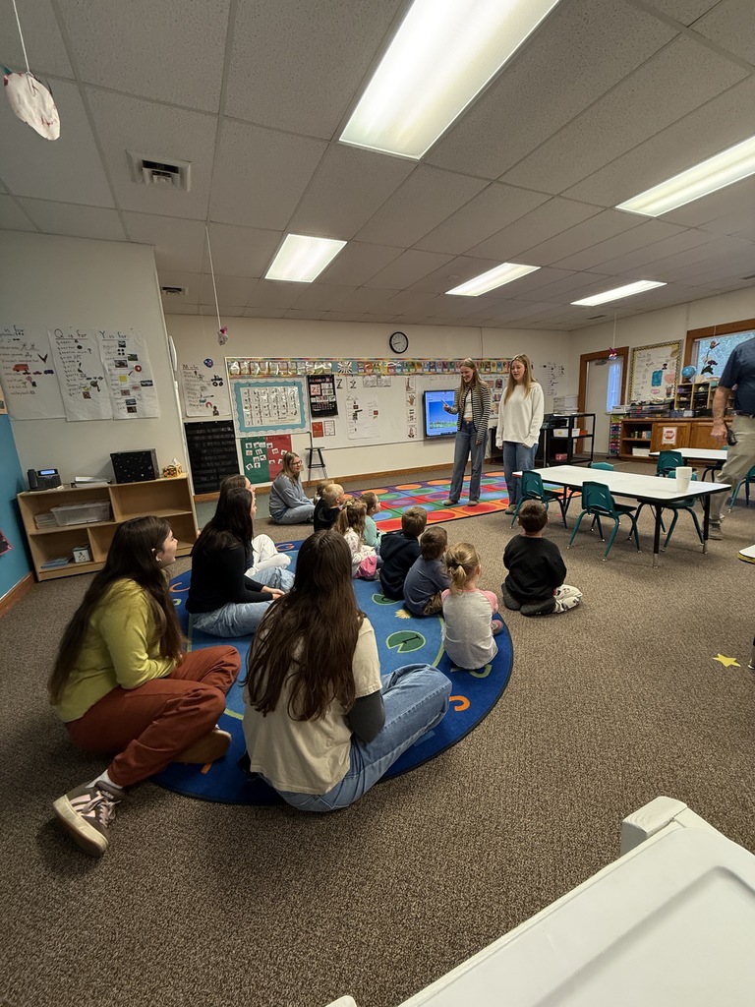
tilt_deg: -12.2
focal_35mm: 14
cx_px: 378
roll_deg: +3.2
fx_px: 407
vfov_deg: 102.1
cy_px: 504
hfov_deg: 85.7
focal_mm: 2.22
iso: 200
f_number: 2.2
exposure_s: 1/60
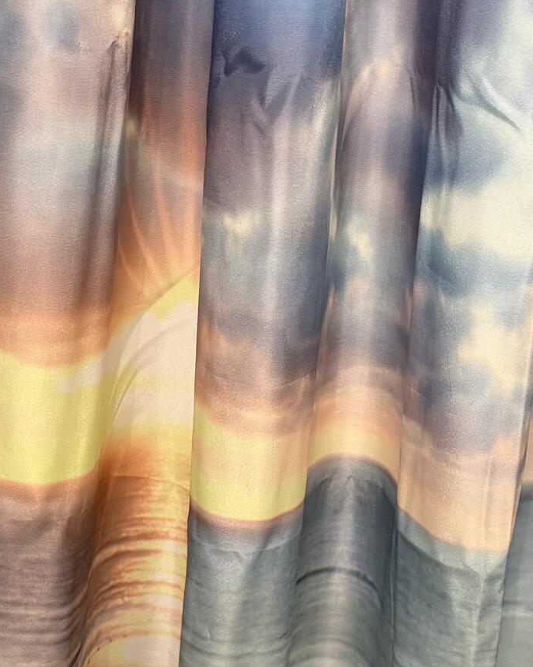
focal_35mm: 81
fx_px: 1598
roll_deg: -3.4
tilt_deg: -17.8
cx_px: 177
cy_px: 372
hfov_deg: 18.9
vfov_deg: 23.6
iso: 250
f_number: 1.78
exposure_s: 1/60
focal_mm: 6.76
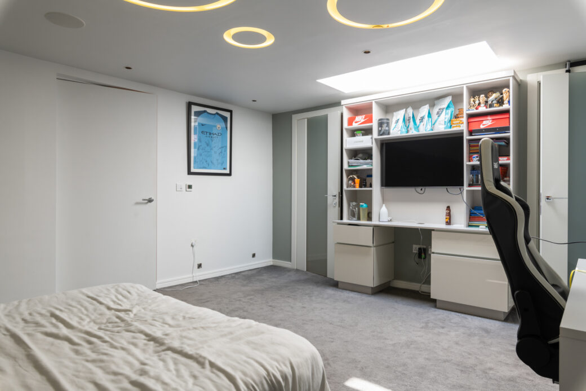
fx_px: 358
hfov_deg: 78.6
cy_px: 196
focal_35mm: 22
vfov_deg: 57.2
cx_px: 293
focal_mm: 22
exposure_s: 1/13
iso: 200
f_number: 8
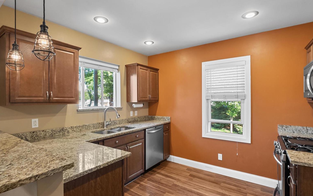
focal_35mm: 17
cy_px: 101
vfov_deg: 68.0
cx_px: 158
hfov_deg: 94.4
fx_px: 145
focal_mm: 8
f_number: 8
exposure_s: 1/3
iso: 400
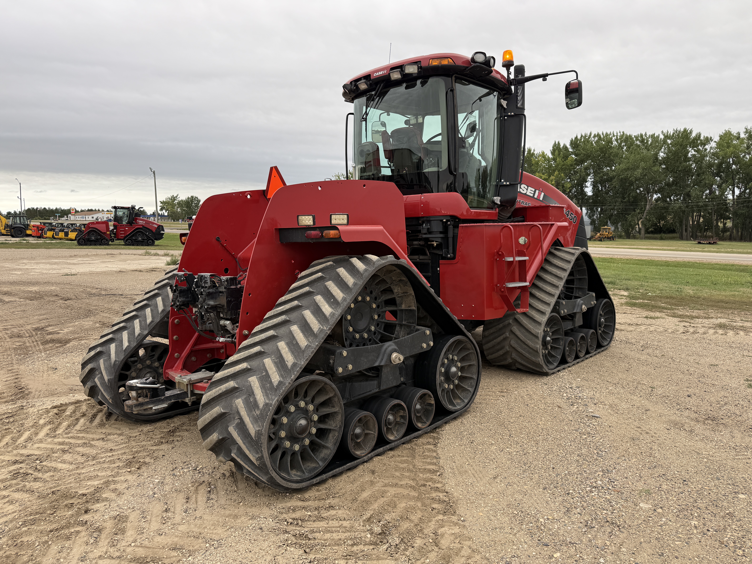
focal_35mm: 24
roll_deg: -0.3
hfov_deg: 71.6
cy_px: 282
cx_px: 376
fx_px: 521
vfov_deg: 56.8
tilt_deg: -7.5
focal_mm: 6.76
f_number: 1.78
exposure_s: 1/423
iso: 80
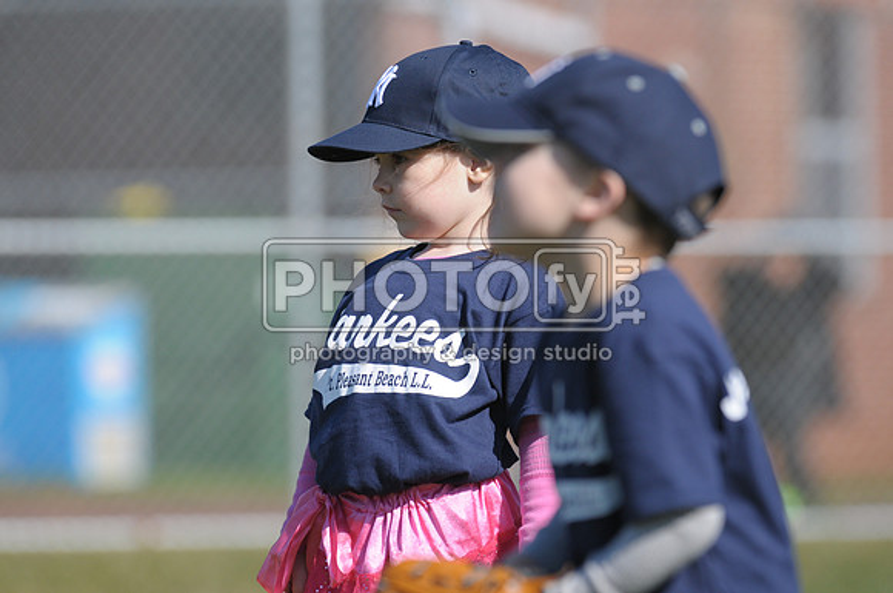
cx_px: 446
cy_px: 296
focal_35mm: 390
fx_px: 9661
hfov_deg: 5.3
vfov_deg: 3.5
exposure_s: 1/2000
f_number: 4.5
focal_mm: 260
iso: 400
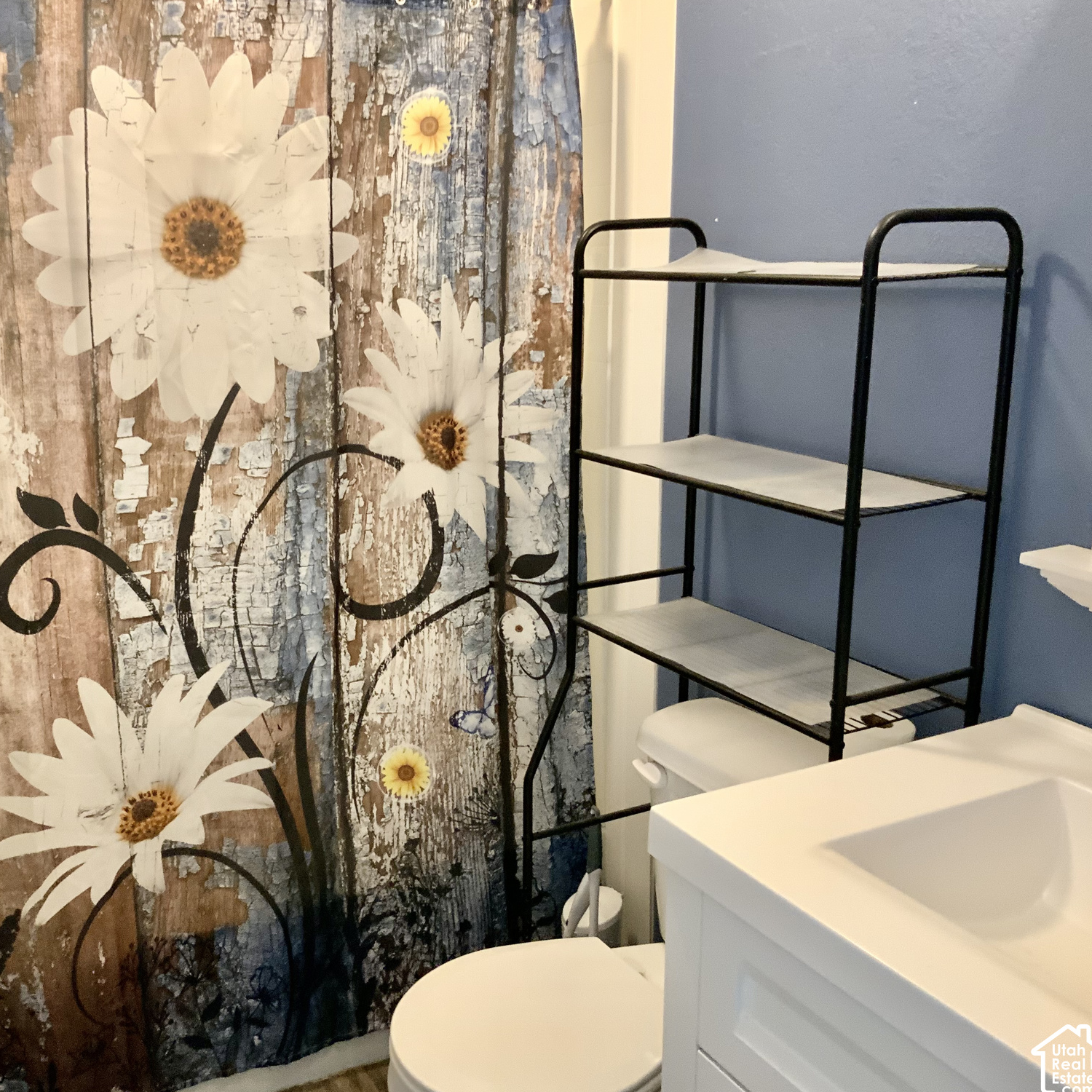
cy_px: 553
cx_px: 382
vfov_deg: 47.2
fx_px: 1249
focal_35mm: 35
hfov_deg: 46.6
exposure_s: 1/40
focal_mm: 3
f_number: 1.8
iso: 200
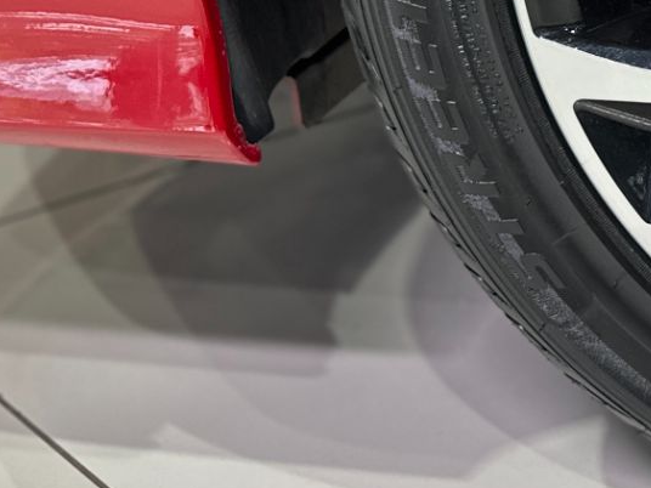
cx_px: 1082
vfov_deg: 16.4
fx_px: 1617
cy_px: -117
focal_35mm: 86
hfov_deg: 18.9
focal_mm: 6.86
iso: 160
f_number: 1.78
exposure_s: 1/60
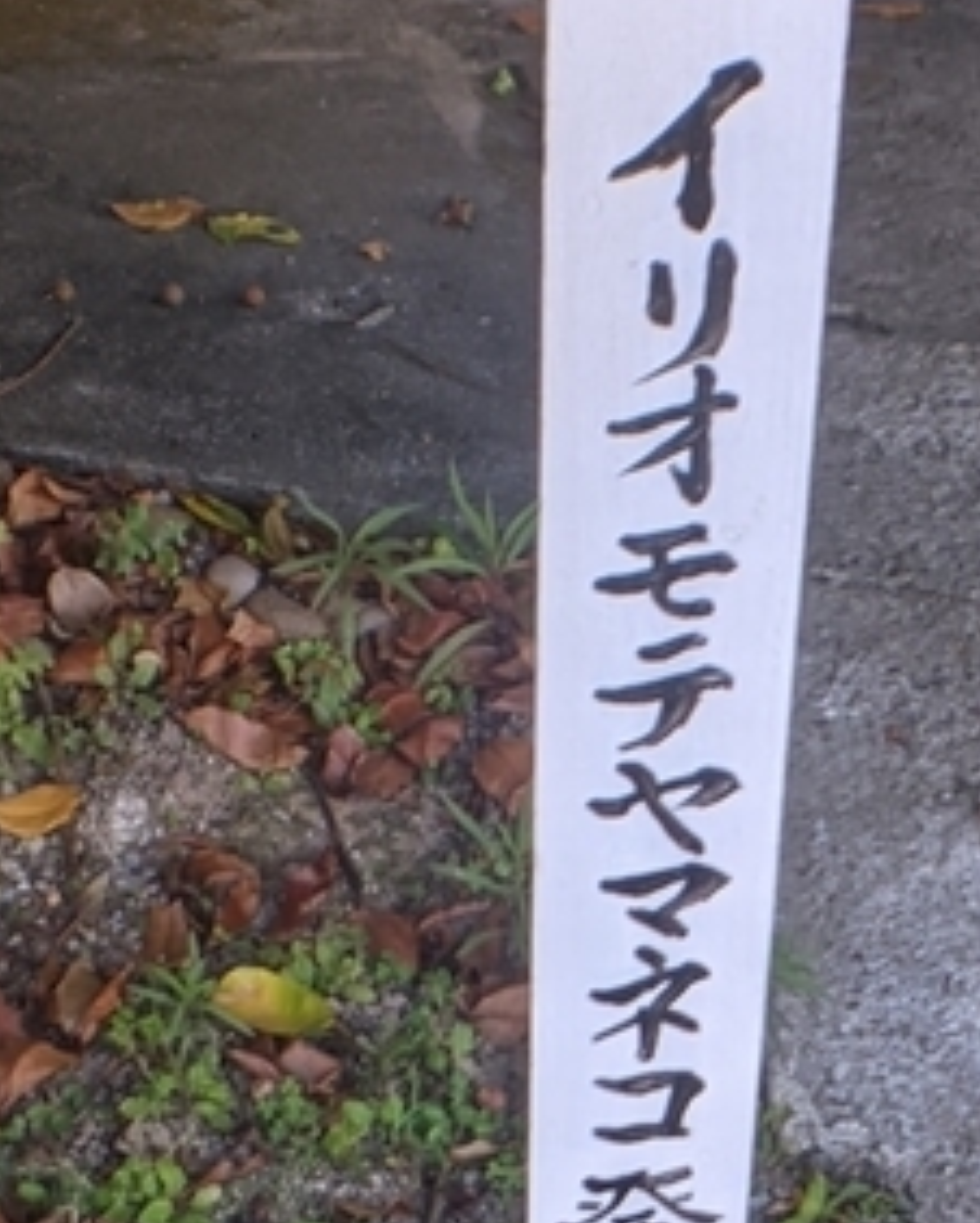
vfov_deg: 17.1
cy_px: 811
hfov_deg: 13.8
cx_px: 629
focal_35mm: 112
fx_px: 4056
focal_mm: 4.44
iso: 56
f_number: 1.8
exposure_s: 1/469
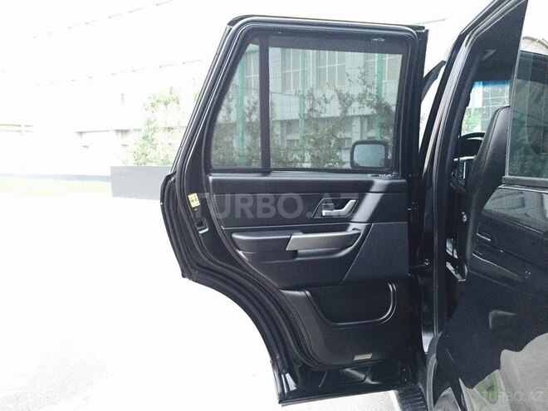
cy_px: 206
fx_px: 459
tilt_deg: -5.4
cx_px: 274
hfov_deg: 61.7
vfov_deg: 48.2
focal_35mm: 29
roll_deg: +0.3
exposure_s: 1/33
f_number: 2.2
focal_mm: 4.15
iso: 250
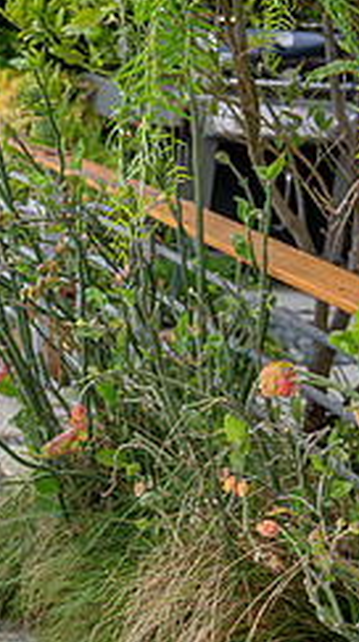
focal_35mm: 86
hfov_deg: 12.6
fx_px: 1461
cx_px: -314
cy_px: 162
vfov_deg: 24.5
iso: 200
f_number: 5
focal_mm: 33.5
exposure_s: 1/200
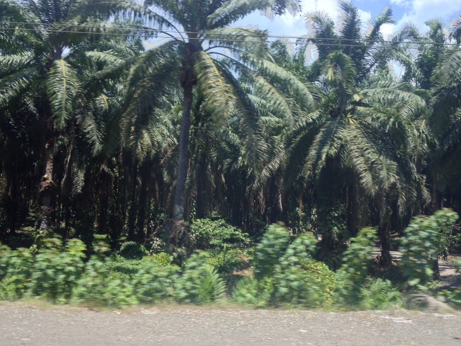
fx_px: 533
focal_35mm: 40
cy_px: 185
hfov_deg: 46.8
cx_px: 230
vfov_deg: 36.0
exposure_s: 1/175
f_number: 2.4
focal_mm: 4.28
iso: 50
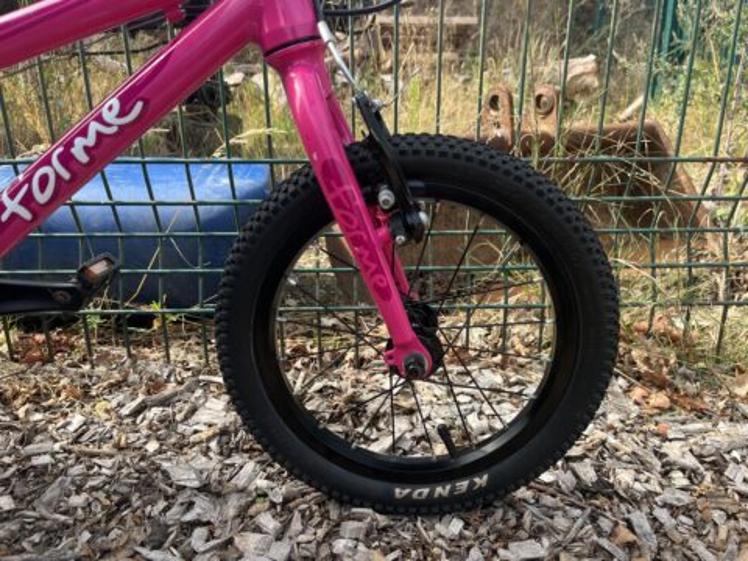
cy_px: 280
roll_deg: +0.5
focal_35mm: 26
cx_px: 374
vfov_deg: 53.1
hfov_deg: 67.3
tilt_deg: -18.4
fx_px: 562
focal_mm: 5.1
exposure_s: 1/787
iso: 50
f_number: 1.6
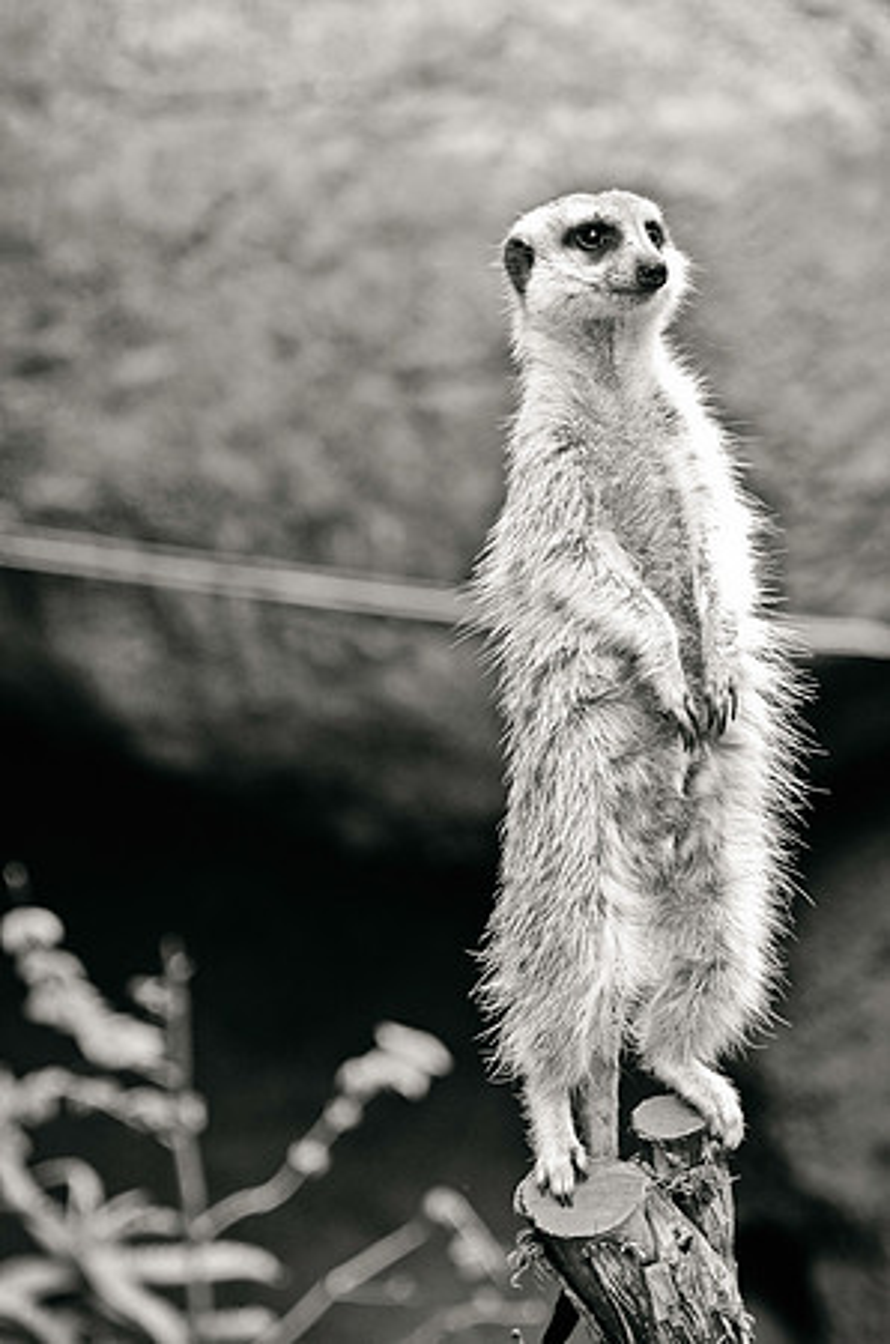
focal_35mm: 135
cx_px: 445
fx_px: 5029
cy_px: 672
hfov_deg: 10.1
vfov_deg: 15.2
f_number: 4
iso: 1000
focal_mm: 90
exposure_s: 1/400
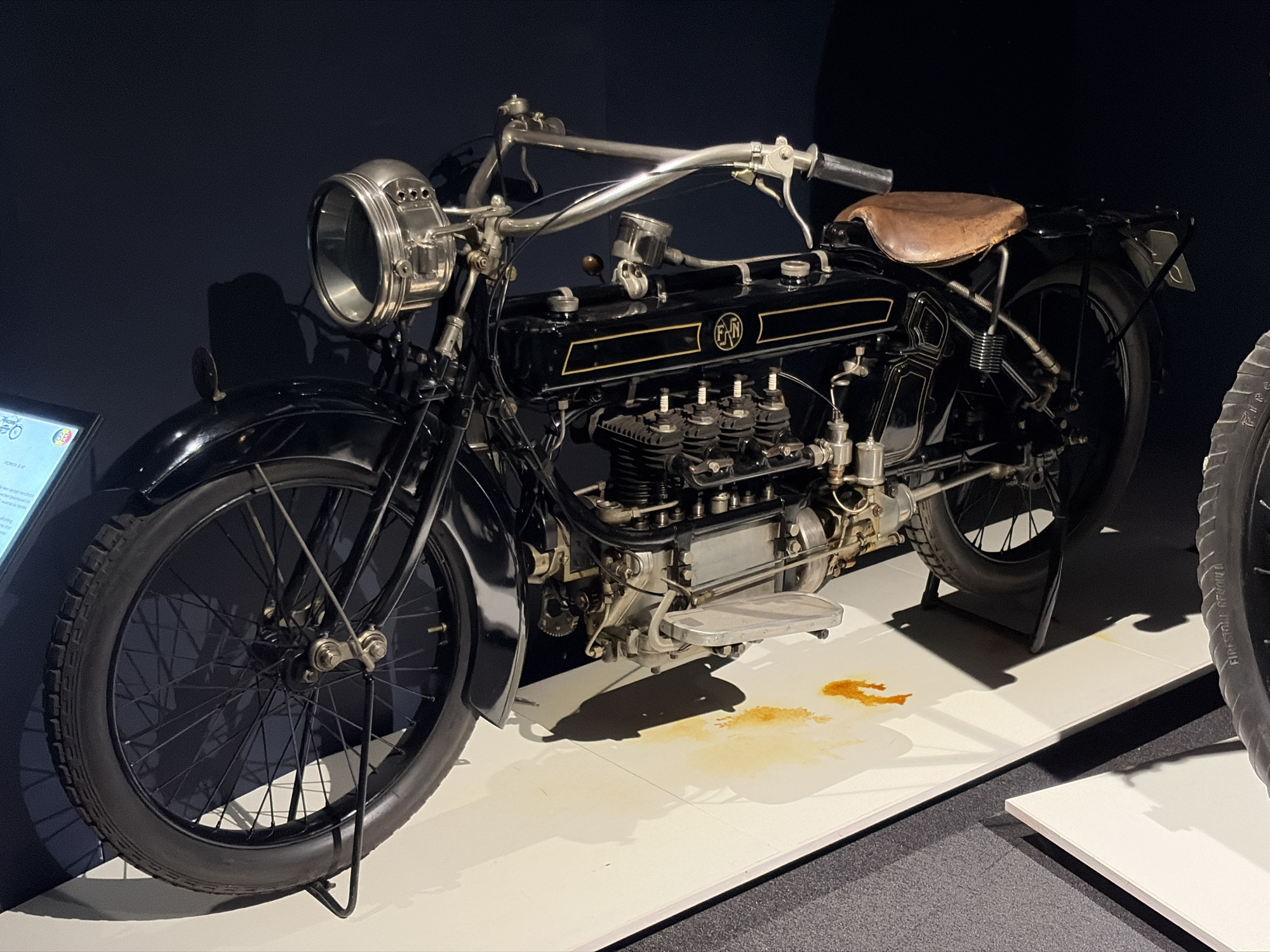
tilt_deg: -17.6
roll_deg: +2.7
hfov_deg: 36.8
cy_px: 476
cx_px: 635
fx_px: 1908
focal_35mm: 52
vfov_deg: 28.0
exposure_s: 1/25
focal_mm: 5.96
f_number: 1.6
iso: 400
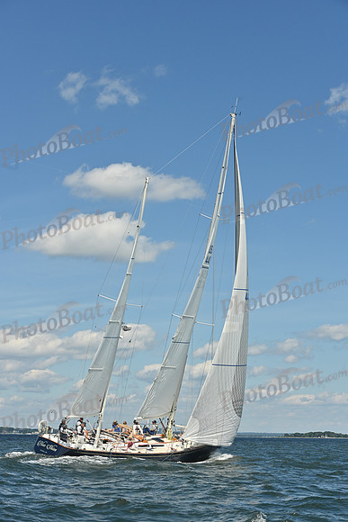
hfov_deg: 19.5
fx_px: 1014
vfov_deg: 28.8
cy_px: 261
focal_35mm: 70
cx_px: 174
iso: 250
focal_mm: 70
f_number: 9
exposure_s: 1/1250
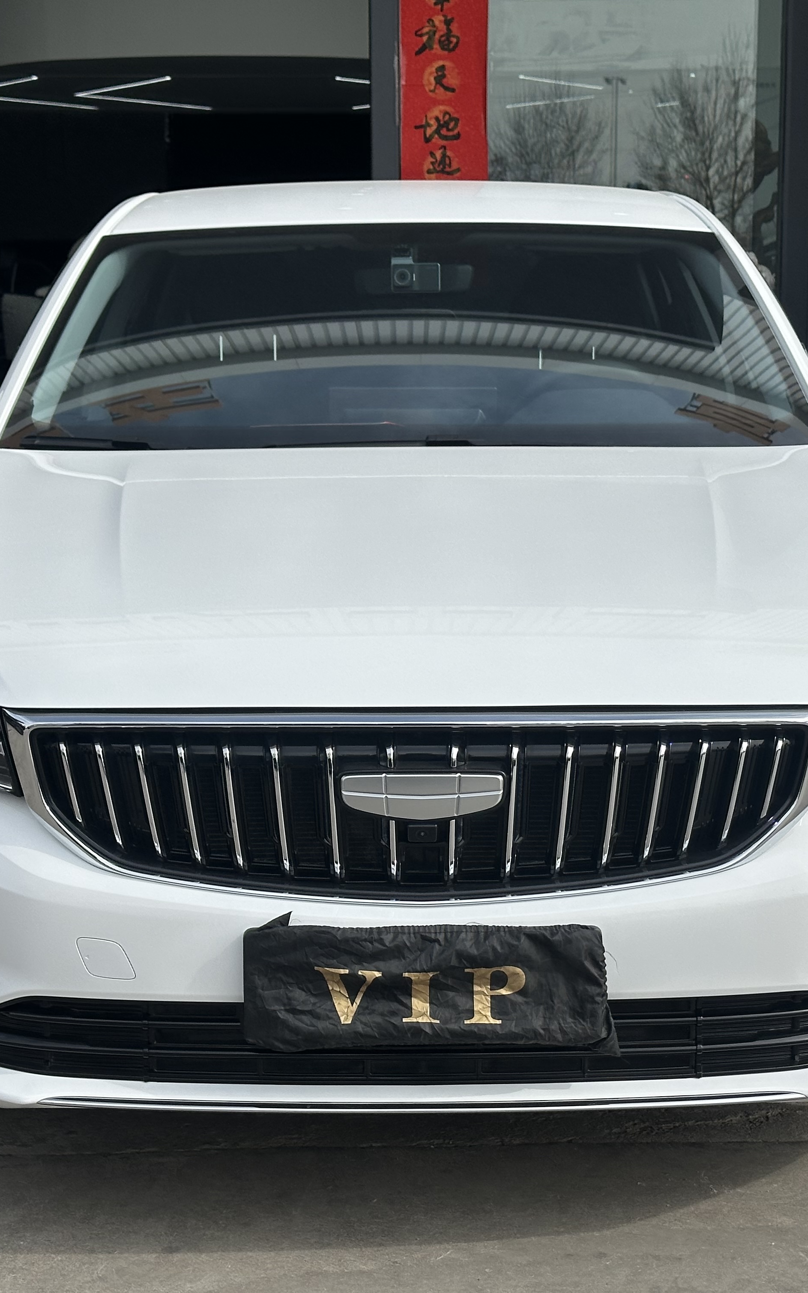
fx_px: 2396
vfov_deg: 30.2
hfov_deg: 19.1
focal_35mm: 68
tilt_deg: -9.1
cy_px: 646
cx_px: 428
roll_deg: +0.4
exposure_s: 1/4184
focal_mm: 6.86
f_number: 1.78
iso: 64
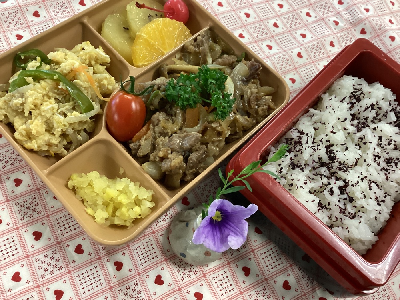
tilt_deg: -63.1
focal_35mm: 31
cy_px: 150
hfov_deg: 58.4
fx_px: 358
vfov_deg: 45.4
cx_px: 200
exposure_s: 1/60
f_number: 2.4
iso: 320
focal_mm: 3.3
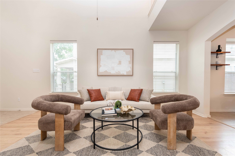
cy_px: 78
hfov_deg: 96.7
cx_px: 118
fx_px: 104
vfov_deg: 73.8
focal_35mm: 16
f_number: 4
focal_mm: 16
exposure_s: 1/60
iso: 800
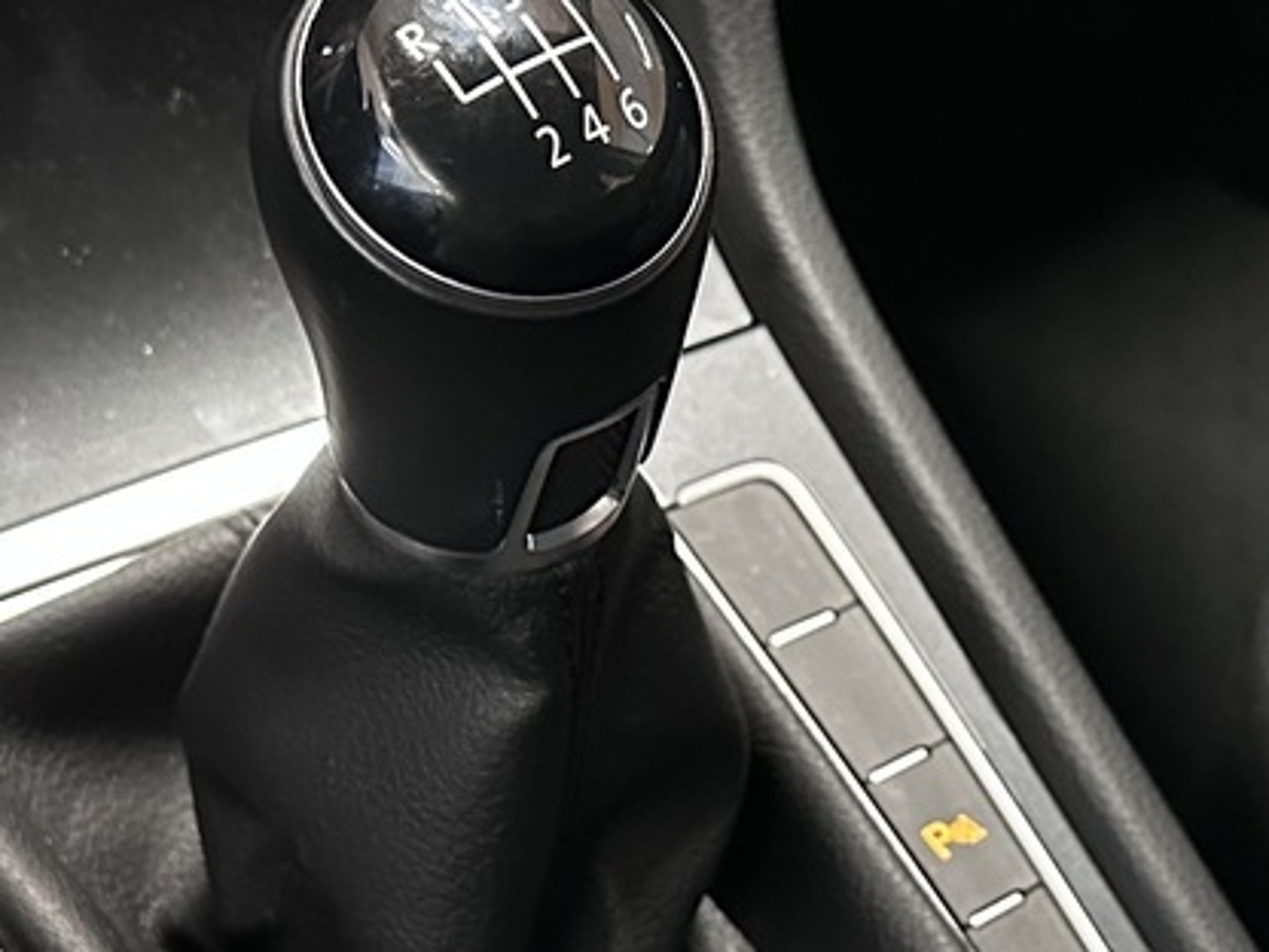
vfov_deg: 17.6
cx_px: 772
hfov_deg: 23.5
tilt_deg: -47.0
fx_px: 3043
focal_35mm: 83
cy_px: 812
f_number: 1.78
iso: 1000
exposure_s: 1/56
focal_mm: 6.86
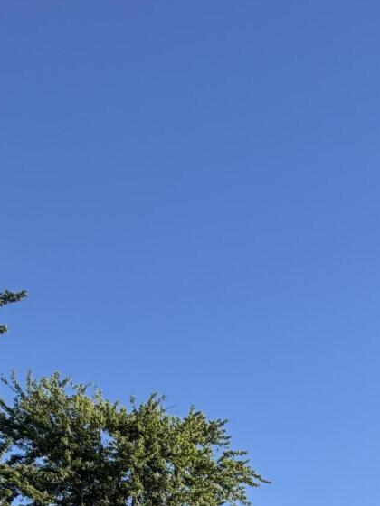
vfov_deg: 25.2
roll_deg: -1.2
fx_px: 732
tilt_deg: -1.2
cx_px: 454
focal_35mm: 50
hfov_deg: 26.0
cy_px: 814
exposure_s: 1/770
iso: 32
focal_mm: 2.22
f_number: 2.2
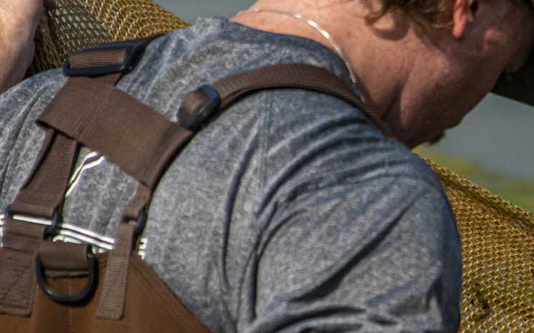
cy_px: 191
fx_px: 35668
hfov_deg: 0.9
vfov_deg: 0.5
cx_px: 645
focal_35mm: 2452
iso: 400
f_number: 6
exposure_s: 1/500
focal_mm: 400
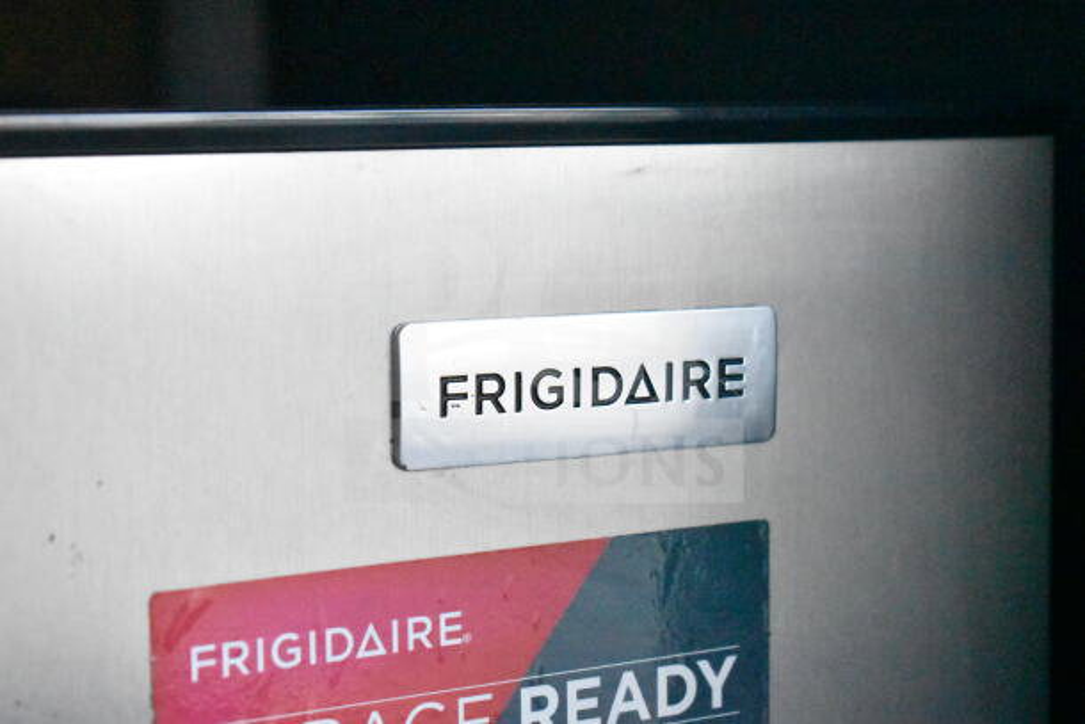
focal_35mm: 82
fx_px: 2487
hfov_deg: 24.6
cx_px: 542
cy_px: 362
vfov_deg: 16.6
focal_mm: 55
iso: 25600
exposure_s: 1/4000
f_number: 5.6
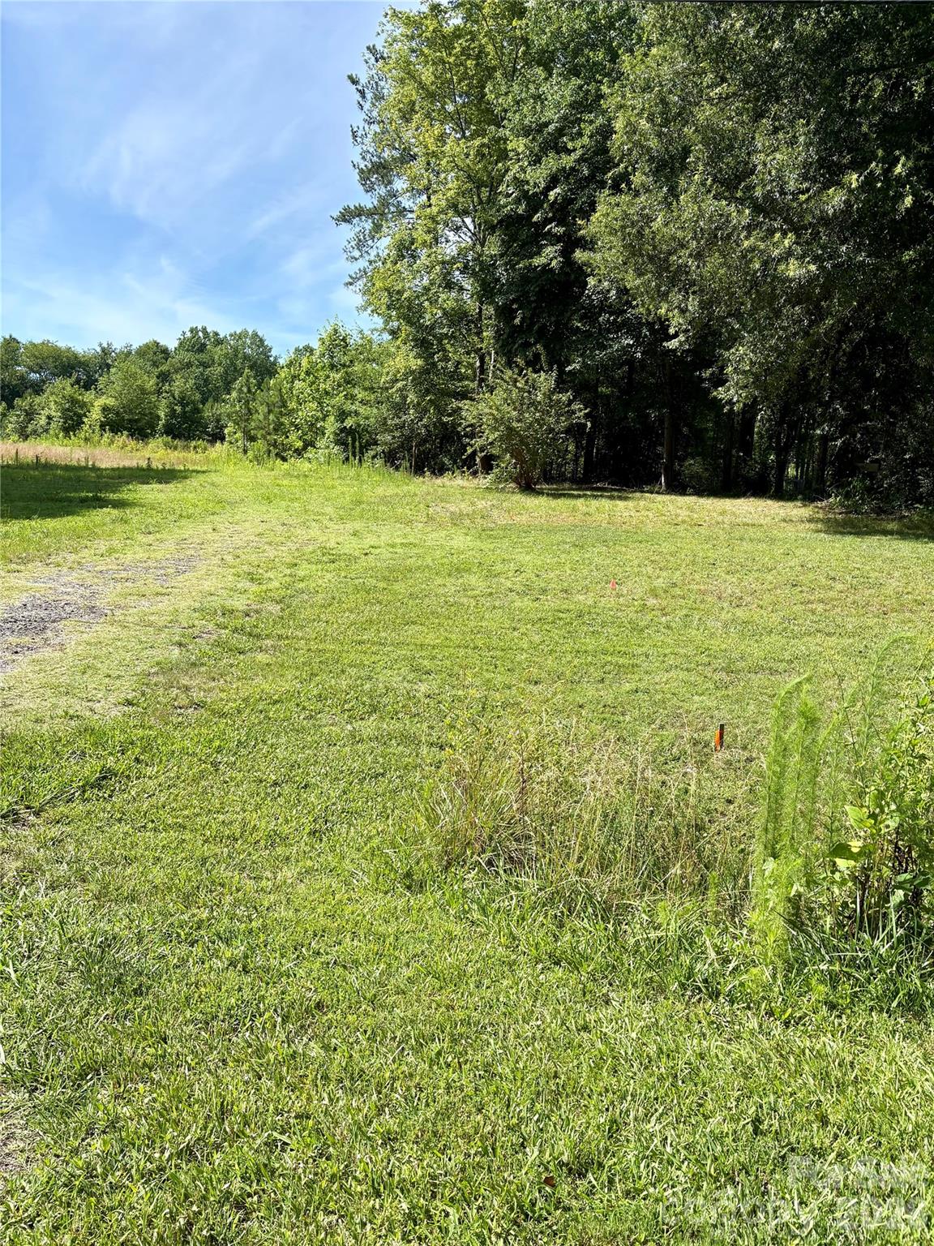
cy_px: 623
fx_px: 935
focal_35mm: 26
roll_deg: -2.8
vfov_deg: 67.3
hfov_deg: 53.1
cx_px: 467
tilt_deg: -10.3
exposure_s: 1/1953
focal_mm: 5.96
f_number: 1.6
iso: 50
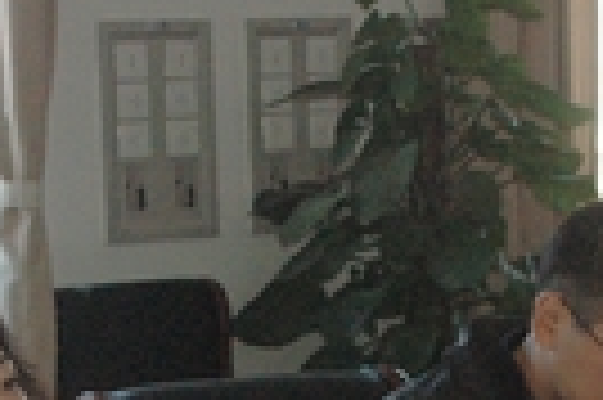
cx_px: 140
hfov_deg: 13.6
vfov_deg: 8.8
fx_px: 2526
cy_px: 596
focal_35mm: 151
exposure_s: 1/500
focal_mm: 32
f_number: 5
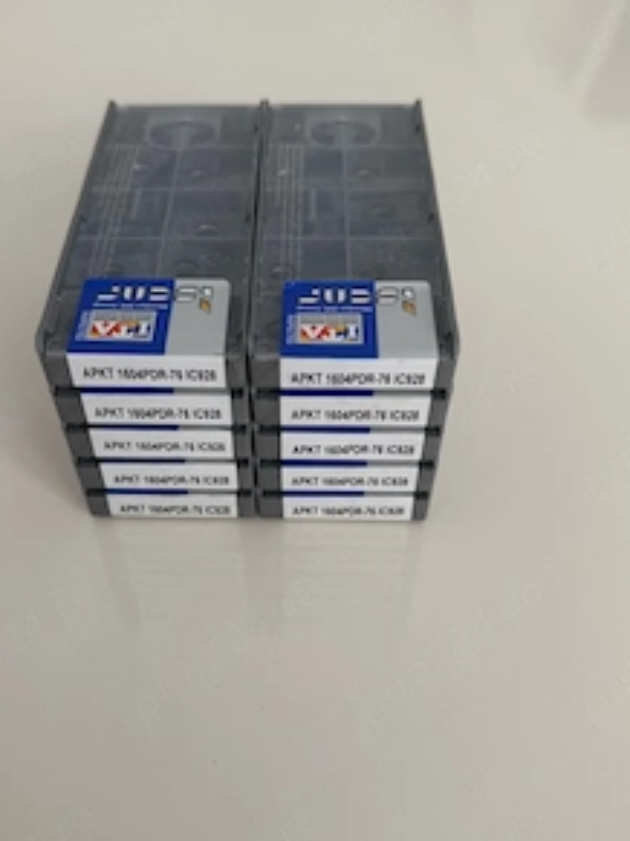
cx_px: 283
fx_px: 801
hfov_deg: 42.9
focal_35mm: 33
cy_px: 460
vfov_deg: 55.3
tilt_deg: -48.9
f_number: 1.78
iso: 64
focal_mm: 6.76
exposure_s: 1/182
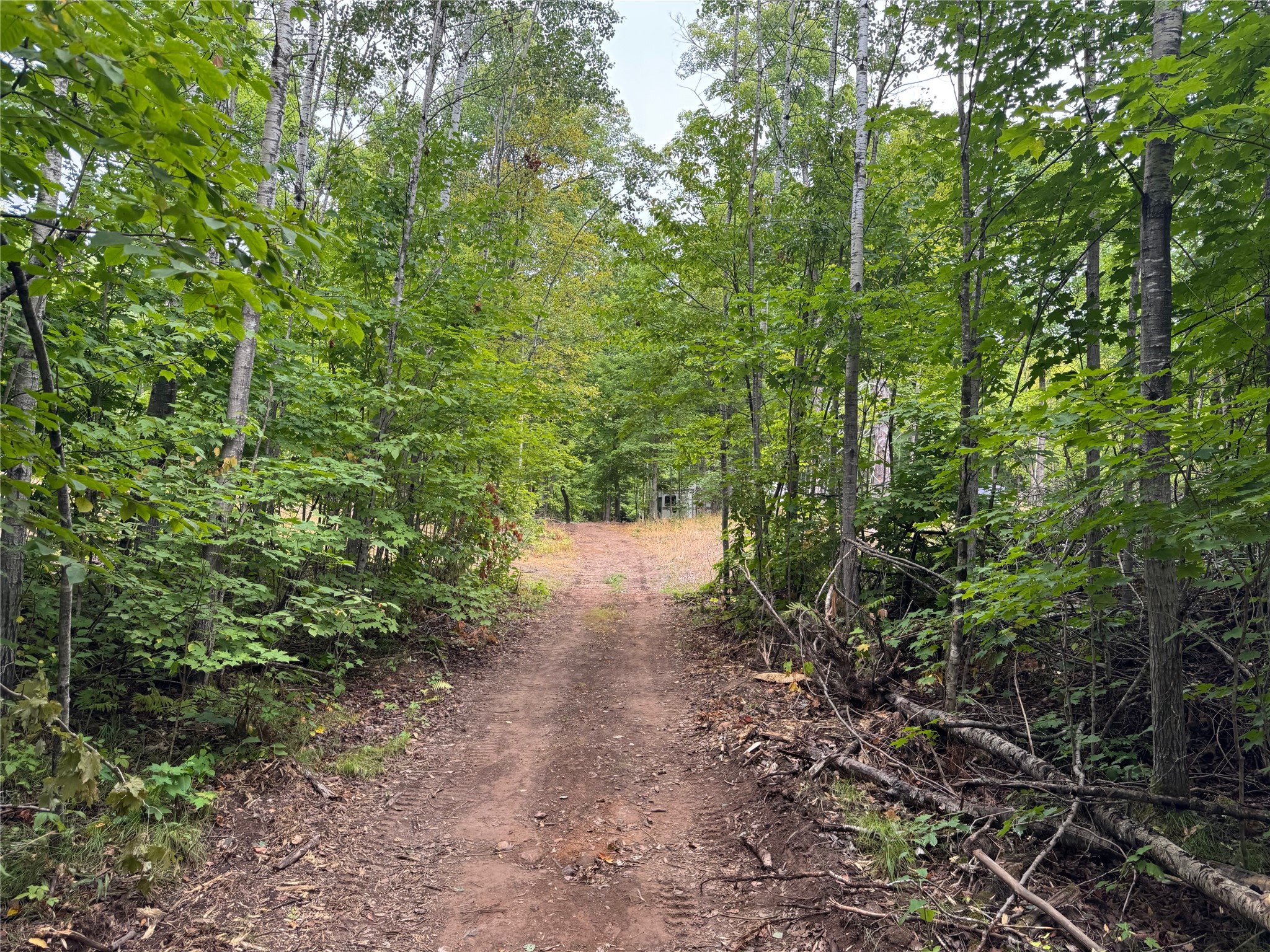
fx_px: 881
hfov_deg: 71.6
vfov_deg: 56.8
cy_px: 476
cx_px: 635
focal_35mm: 24
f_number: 1.78
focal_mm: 6.76
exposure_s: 1/121
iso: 64
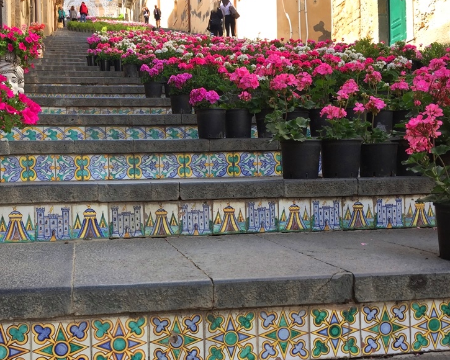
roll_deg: +0.1
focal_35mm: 40
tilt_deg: -0.5
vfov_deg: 37.3
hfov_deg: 45.4
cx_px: 167
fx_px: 533
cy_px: 200
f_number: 2.2
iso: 32
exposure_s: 1/341
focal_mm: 4.15
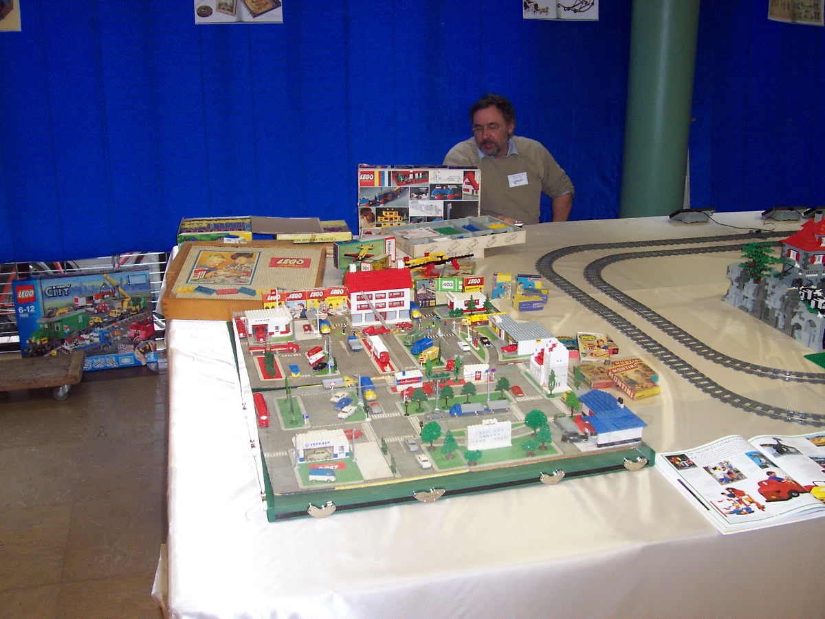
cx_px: 412
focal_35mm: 37
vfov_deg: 38.7
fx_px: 882
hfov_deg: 50.1
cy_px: 310
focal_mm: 5.6
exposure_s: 1/60
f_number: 2.8
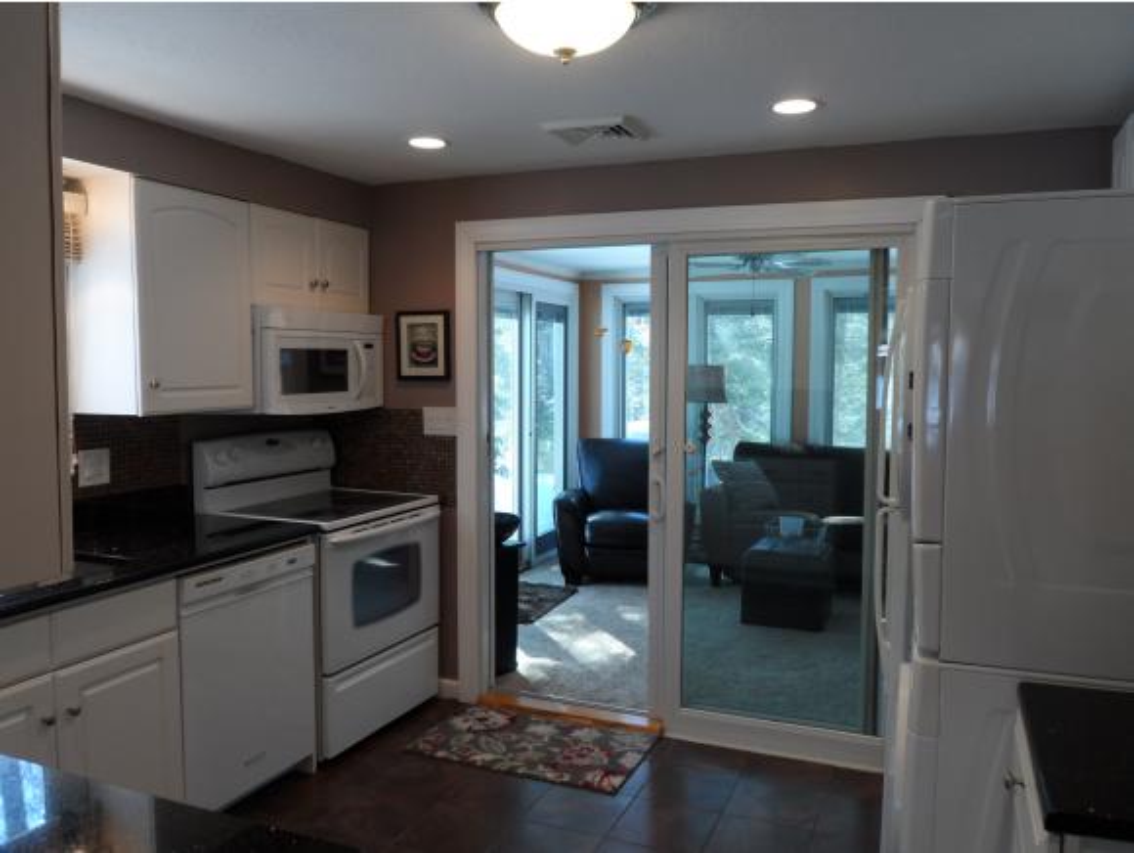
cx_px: 567
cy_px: 426
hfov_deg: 63.4
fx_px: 918
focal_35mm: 28
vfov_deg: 49.8
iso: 100
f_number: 3.1
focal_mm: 4.9
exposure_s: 1/30
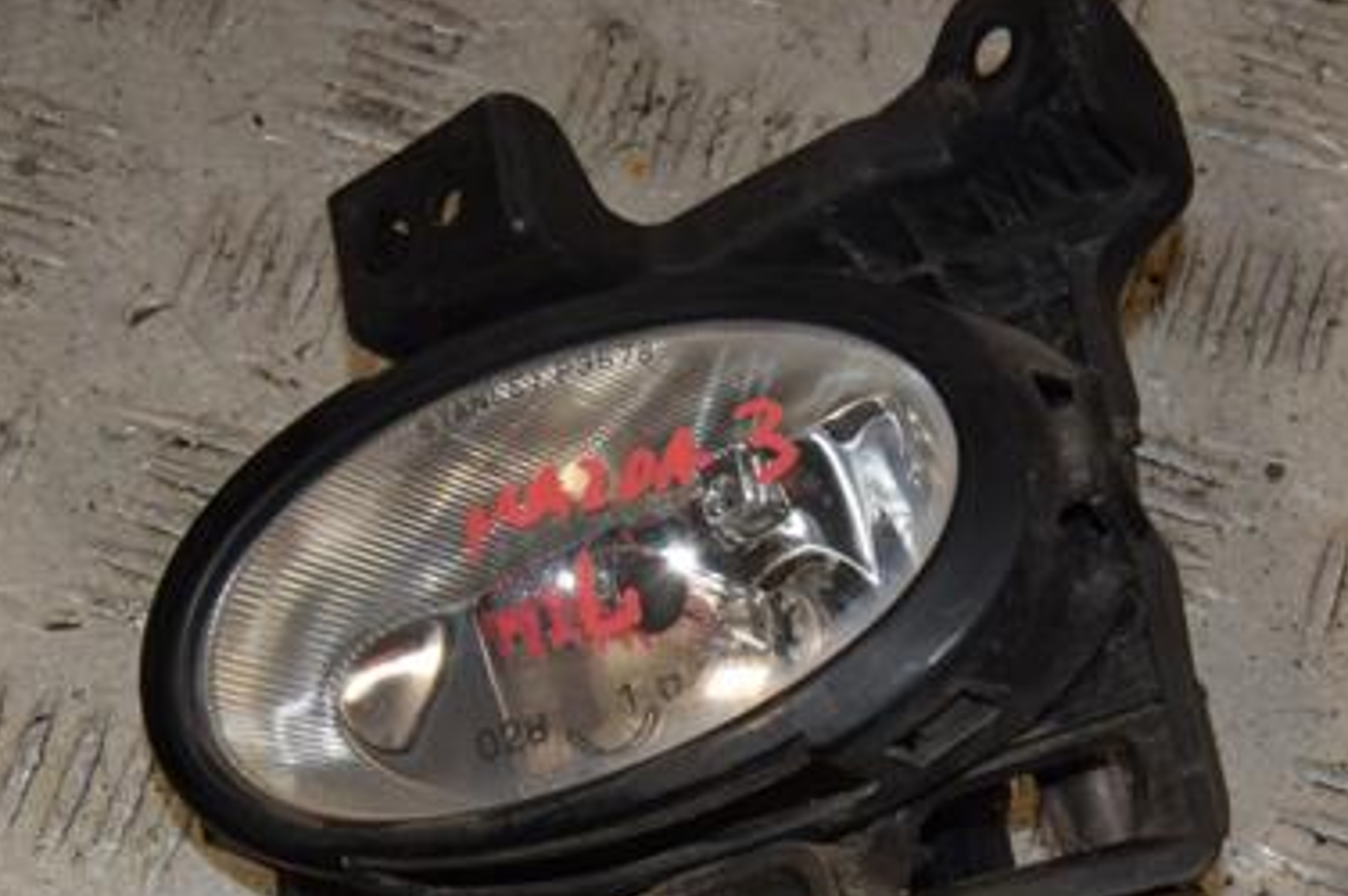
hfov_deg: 17.8
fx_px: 4302
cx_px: 767
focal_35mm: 115
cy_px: 685
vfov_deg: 11.9
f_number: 13
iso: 800
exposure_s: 1/200
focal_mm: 48
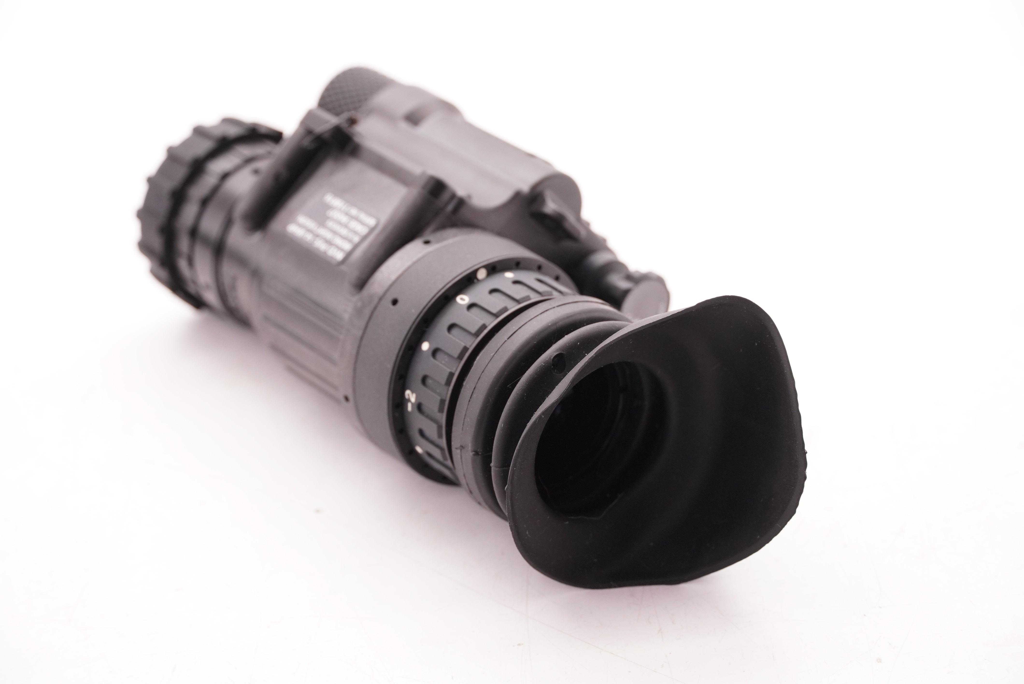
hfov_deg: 20.6
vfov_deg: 13.8
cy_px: 342
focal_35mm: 99
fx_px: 2817
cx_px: 512
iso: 800
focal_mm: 66
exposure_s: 1/125
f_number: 5.6
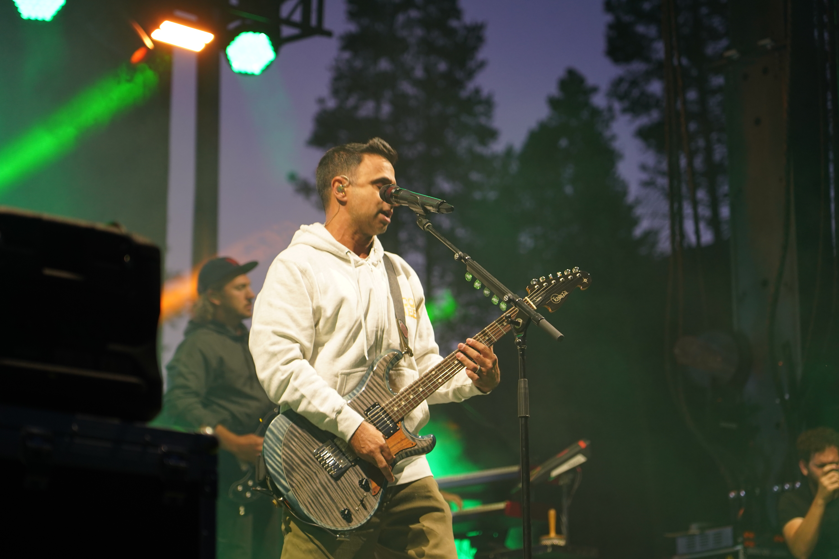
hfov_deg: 19.5
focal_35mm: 105
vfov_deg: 13.0
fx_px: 2447
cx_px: 420
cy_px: 280
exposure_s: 1/160
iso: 1000
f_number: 4
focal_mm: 105
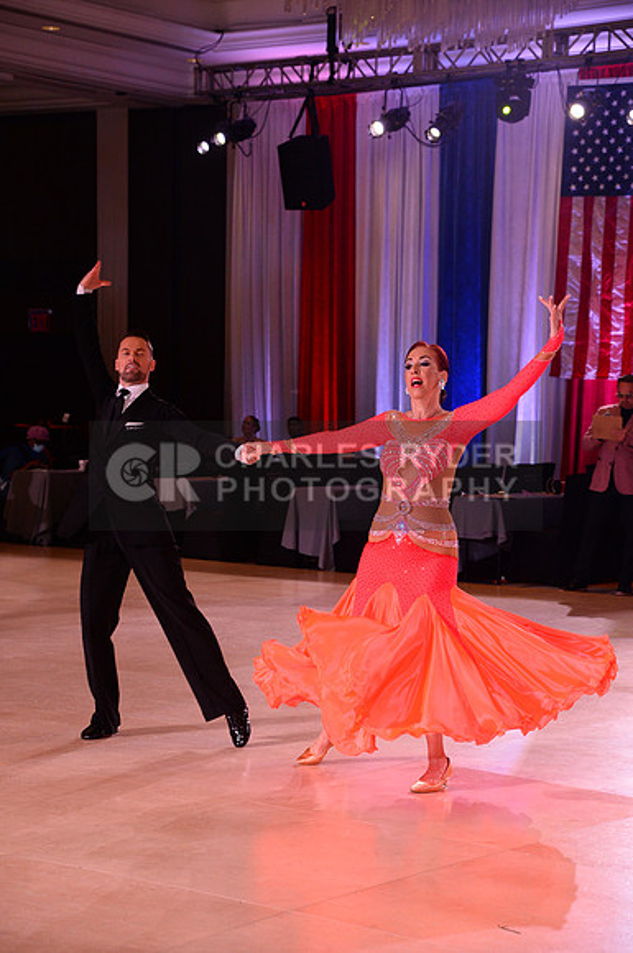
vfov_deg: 23.9
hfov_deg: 16.0
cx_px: 316
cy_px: 476
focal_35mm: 85
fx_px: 2248
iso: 2500
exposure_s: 1/250
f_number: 6.3
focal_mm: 85
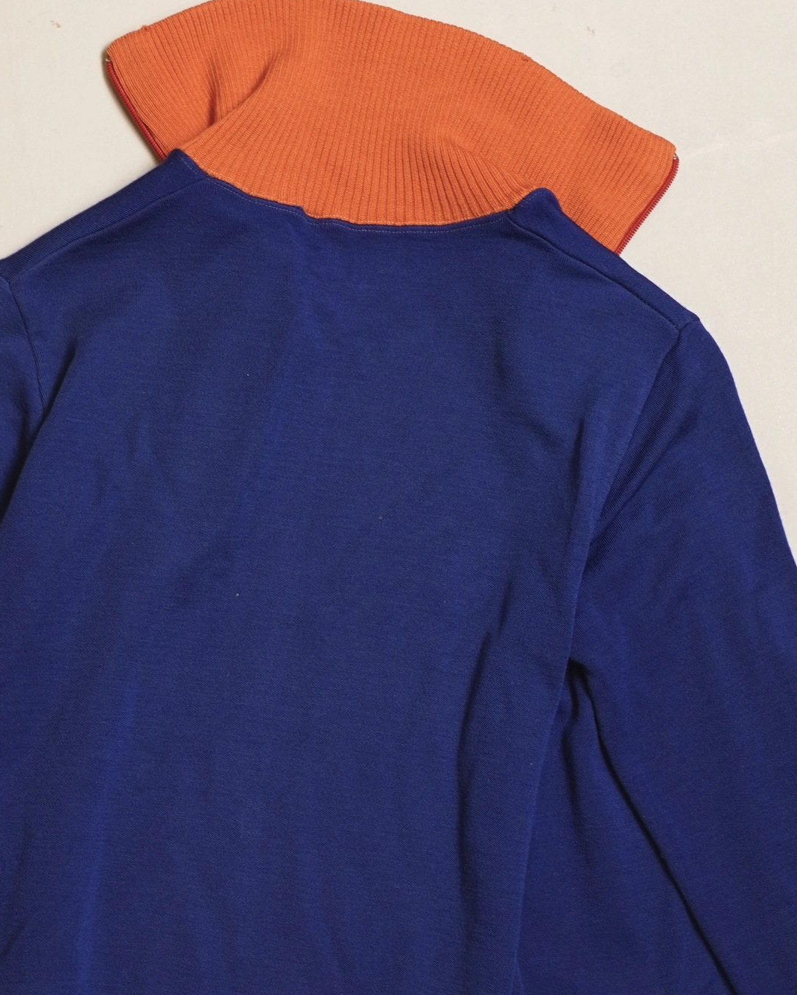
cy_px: 756
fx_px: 2859
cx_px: 326
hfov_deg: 15.9
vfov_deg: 19.6
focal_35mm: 97
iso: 400
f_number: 5.6
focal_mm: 32
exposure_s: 1/50
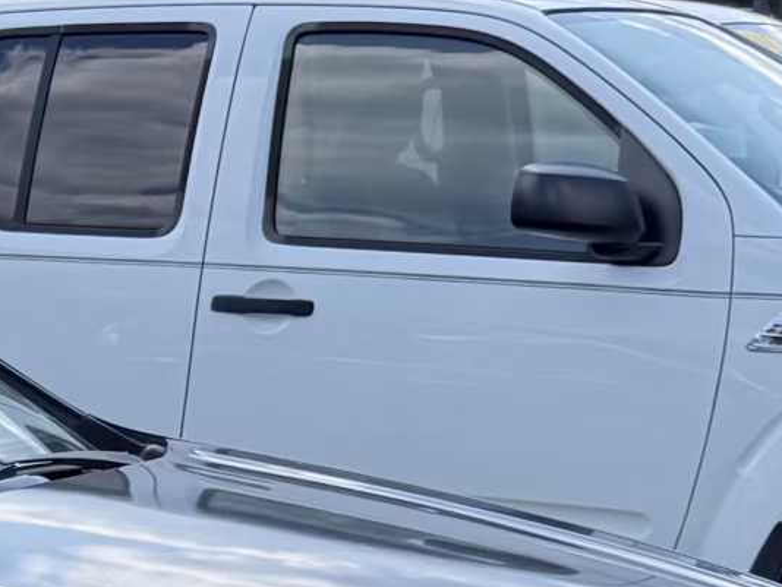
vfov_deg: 12.3
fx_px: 2599
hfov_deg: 15.0
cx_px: -612
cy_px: 872
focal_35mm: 115
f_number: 1.78
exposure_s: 1/1618
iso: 100
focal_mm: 6.76
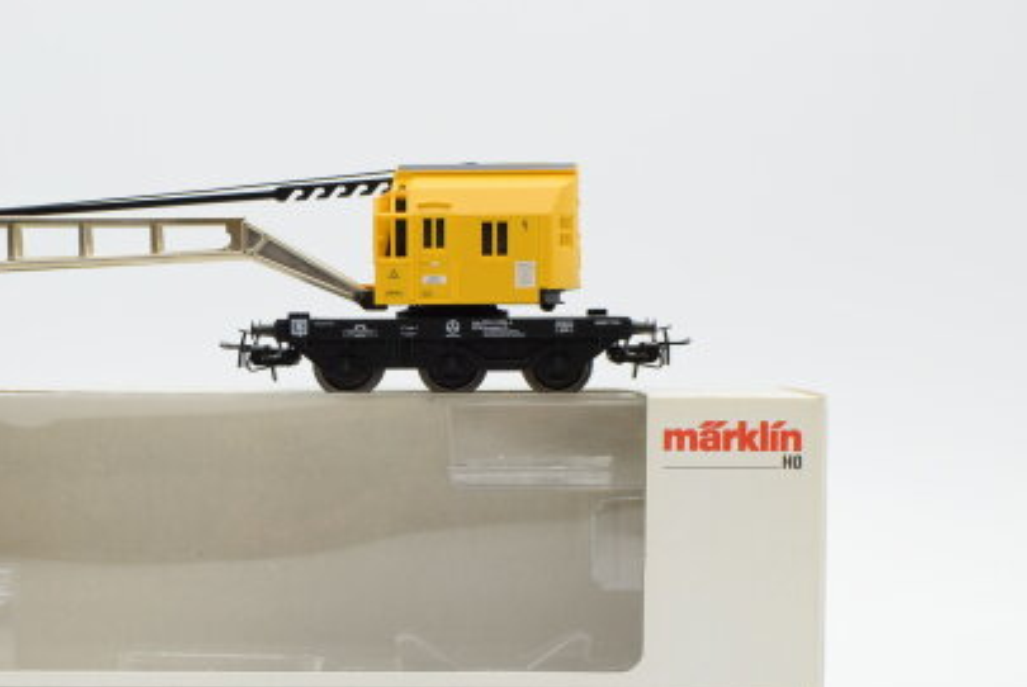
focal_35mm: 78
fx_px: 2220
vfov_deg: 17.5
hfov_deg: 25.8
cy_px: 460
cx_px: 294
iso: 400
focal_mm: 35
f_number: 8
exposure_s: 1/125
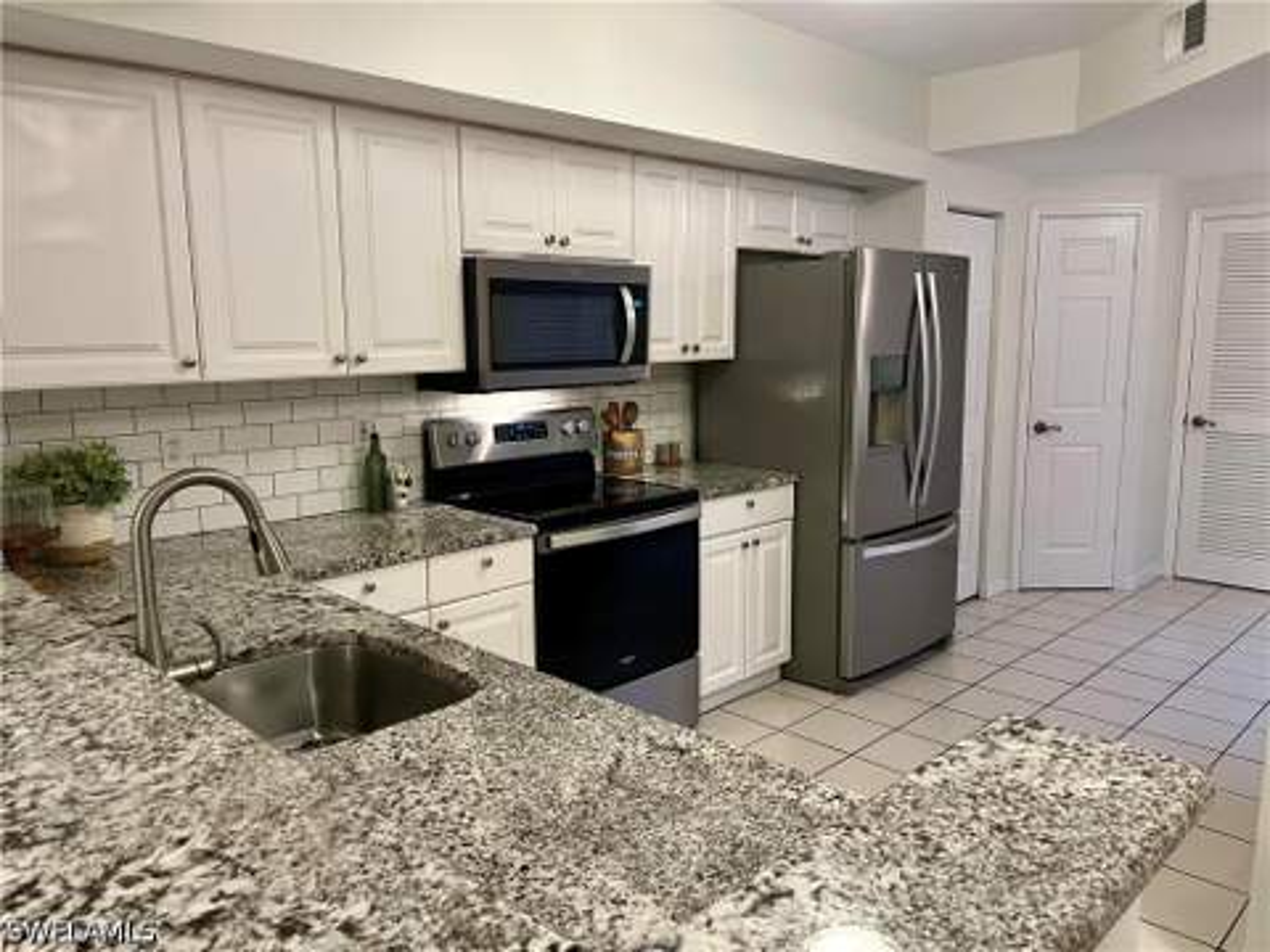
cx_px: 635
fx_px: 954
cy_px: 476
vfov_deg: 53.1
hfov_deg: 67.3
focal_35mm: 26
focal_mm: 5.1
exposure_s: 1/60
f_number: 1.6
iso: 250
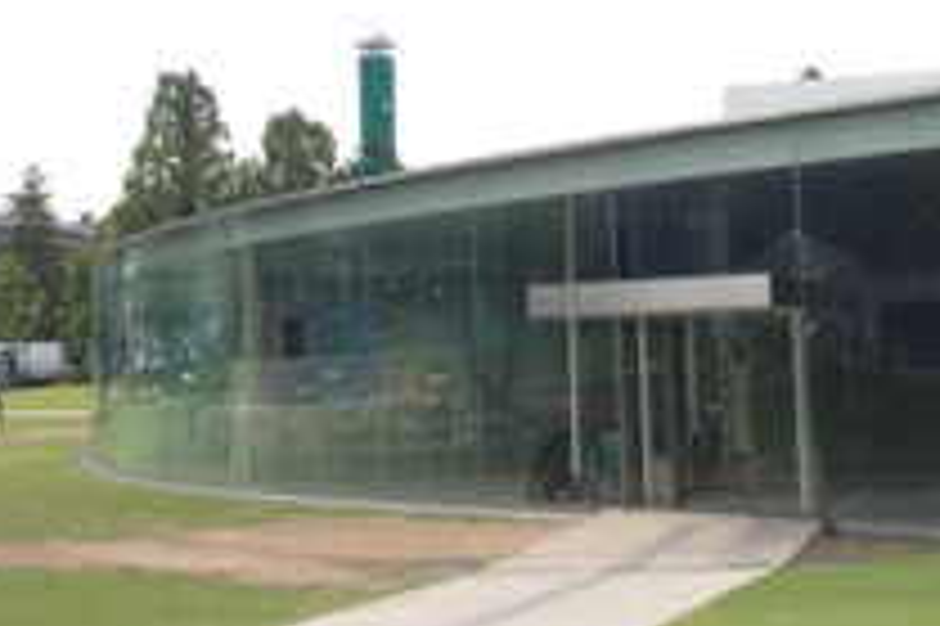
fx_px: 1931
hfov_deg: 27.0
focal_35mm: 74
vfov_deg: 18.1
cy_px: 54
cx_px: 697
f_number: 2.4
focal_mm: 4.12
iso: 50
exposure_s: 1/661
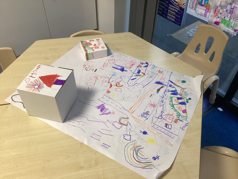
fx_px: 213
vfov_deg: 45.4
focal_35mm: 31
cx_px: 119
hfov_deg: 58.4
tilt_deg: -48.5
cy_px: 90
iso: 125
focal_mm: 3.3
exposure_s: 1/50
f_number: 2.4
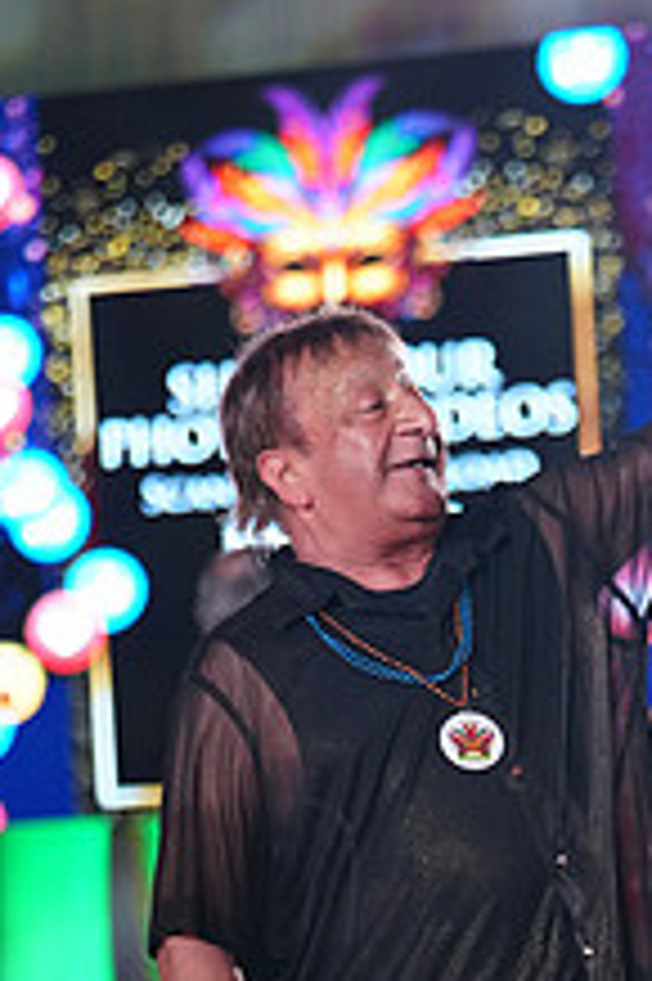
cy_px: 1179
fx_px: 6095
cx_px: 699
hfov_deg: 6.1
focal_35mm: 224
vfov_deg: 9.1
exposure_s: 1/640
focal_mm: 84
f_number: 2.8
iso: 2000
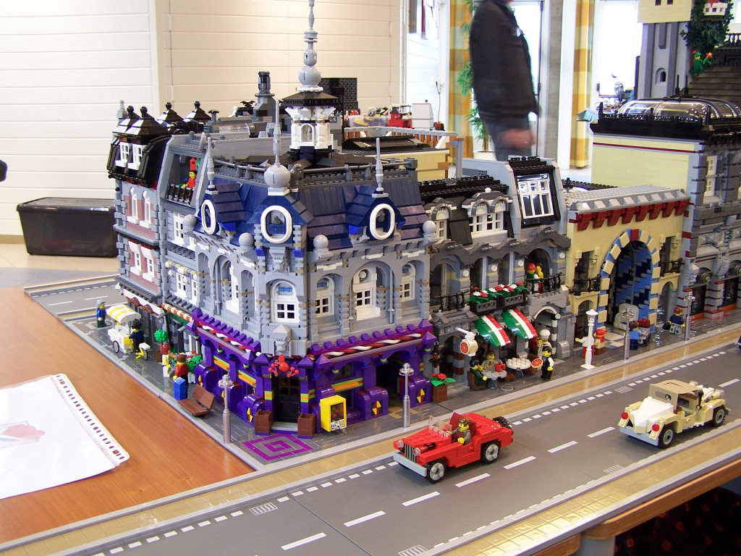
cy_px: 278
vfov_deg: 37.7
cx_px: 370
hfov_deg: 49.0
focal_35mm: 38
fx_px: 813
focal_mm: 6.3
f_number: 2.8
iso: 80
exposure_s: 1/3
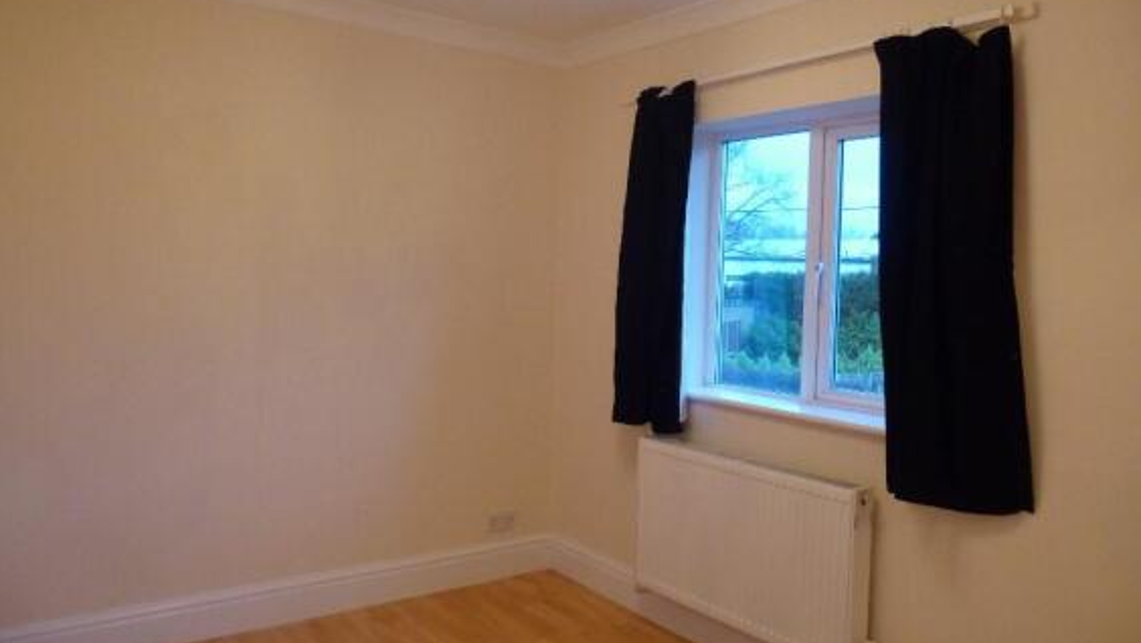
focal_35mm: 27
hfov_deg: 69.8
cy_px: 284
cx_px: 553
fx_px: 817
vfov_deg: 42.9
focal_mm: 4.3
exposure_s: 1/25
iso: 400
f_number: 3.3
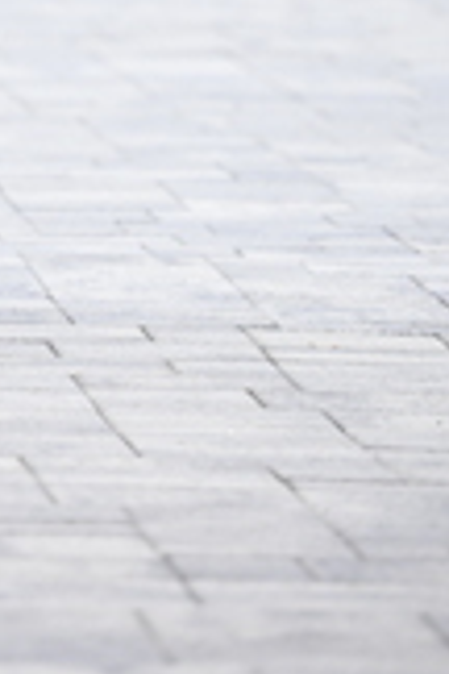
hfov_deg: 2.4
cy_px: -191
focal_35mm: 561
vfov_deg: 3.7
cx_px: -177
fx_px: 10495
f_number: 2.8
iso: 1250
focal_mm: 165
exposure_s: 1/1600
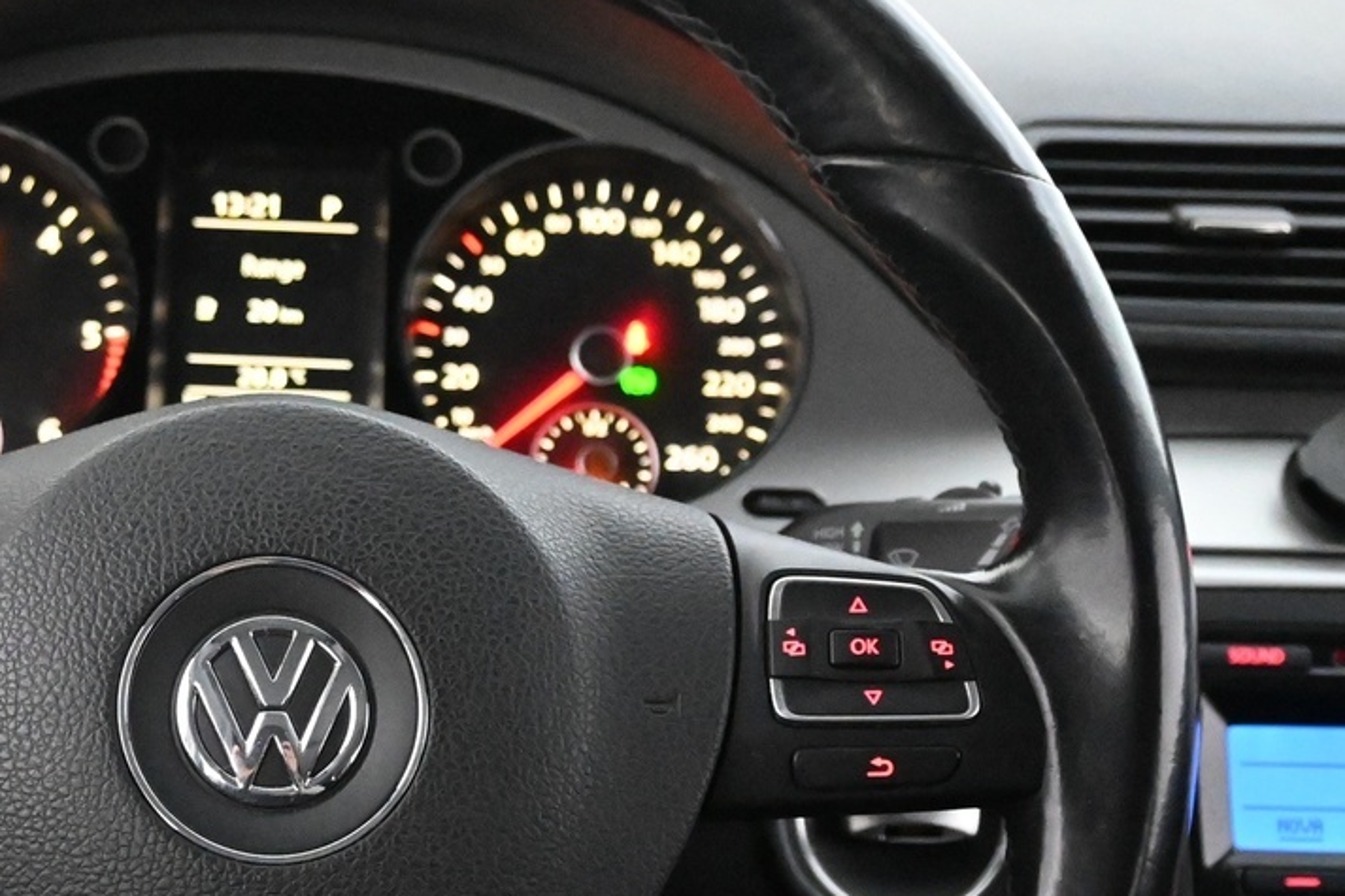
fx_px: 2801
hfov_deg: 26.5
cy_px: 668
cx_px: 253
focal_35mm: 75
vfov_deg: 18.1
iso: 10000
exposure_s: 1/40
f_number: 4
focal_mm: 22
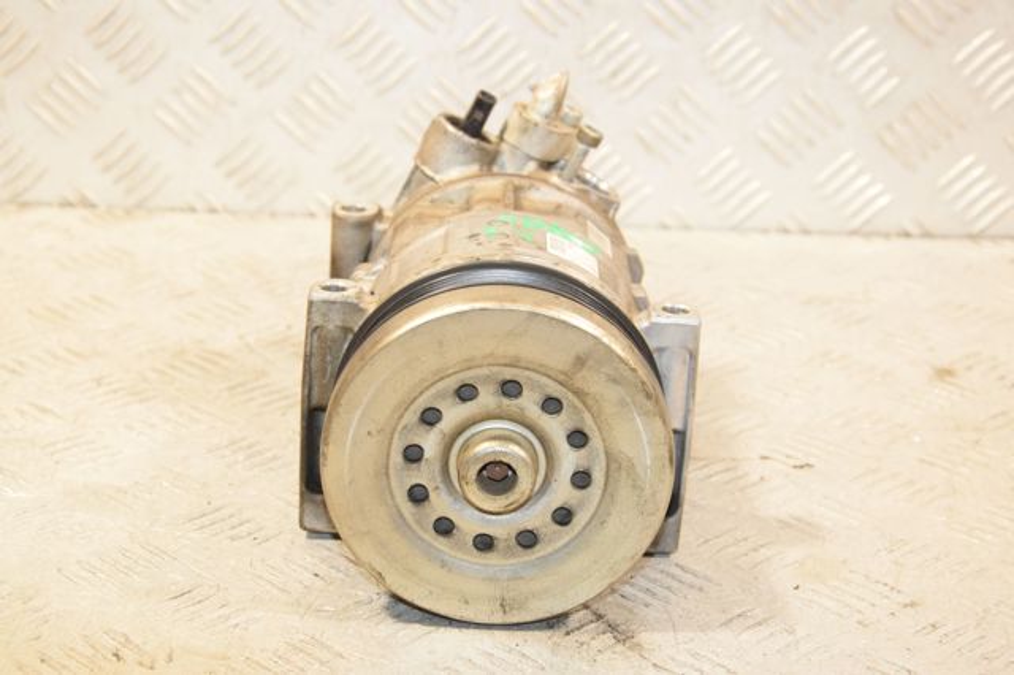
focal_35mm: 75
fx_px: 2111
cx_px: 507
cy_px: 338
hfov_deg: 27.0
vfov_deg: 18.2
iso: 1600
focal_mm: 50
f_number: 6.3
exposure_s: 1/200
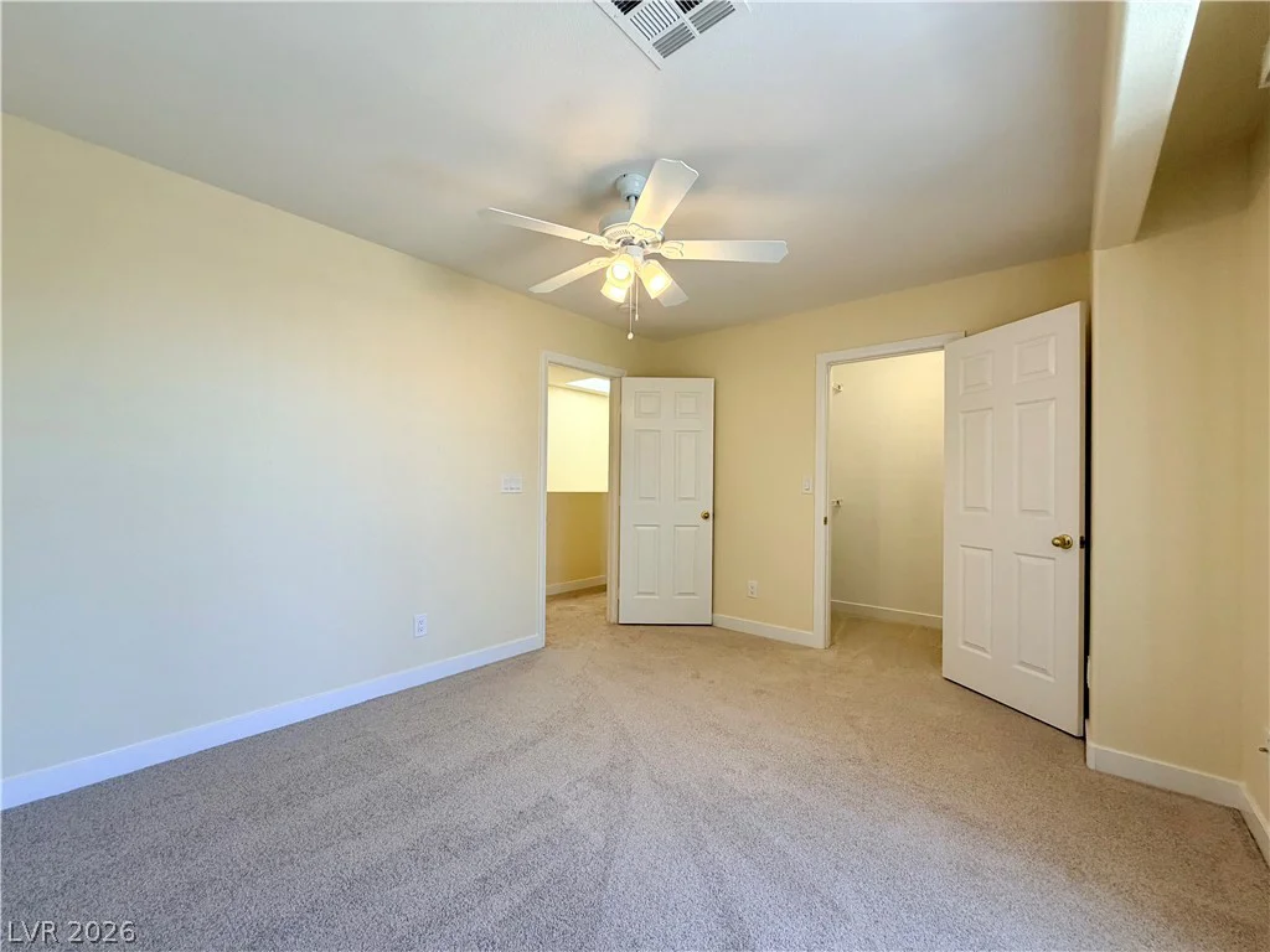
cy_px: 476
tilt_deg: +1.0
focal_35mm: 14
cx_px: 635
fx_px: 514
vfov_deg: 85.7
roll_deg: -0.3
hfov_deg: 102.1
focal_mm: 2.22
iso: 80
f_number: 2.2
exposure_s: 1/120
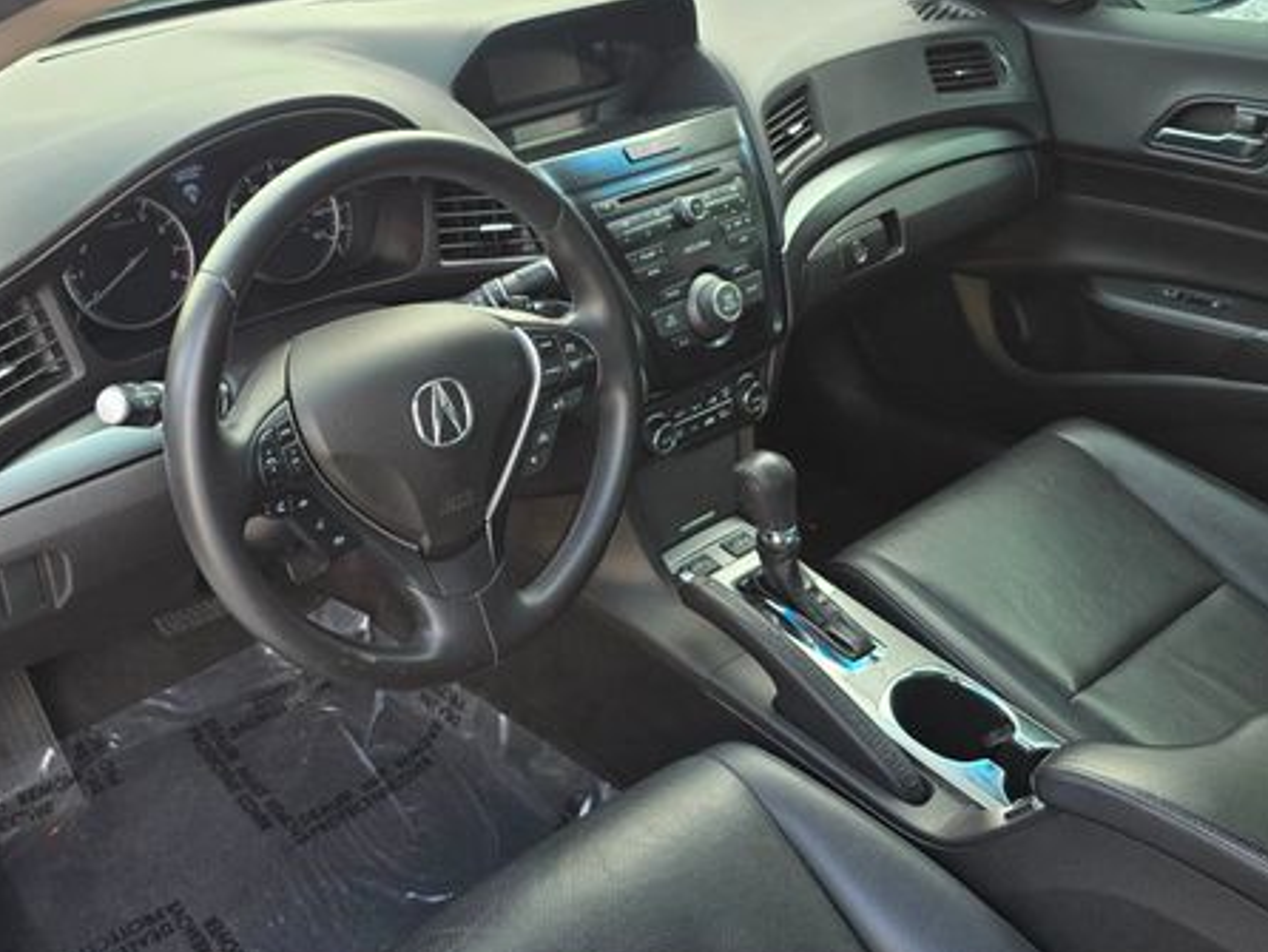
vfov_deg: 42.9
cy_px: 404
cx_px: 466
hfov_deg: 54.6
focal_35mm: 33
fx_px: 1209
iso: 64
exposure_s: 1/180
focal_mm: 6.3
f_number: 1.7
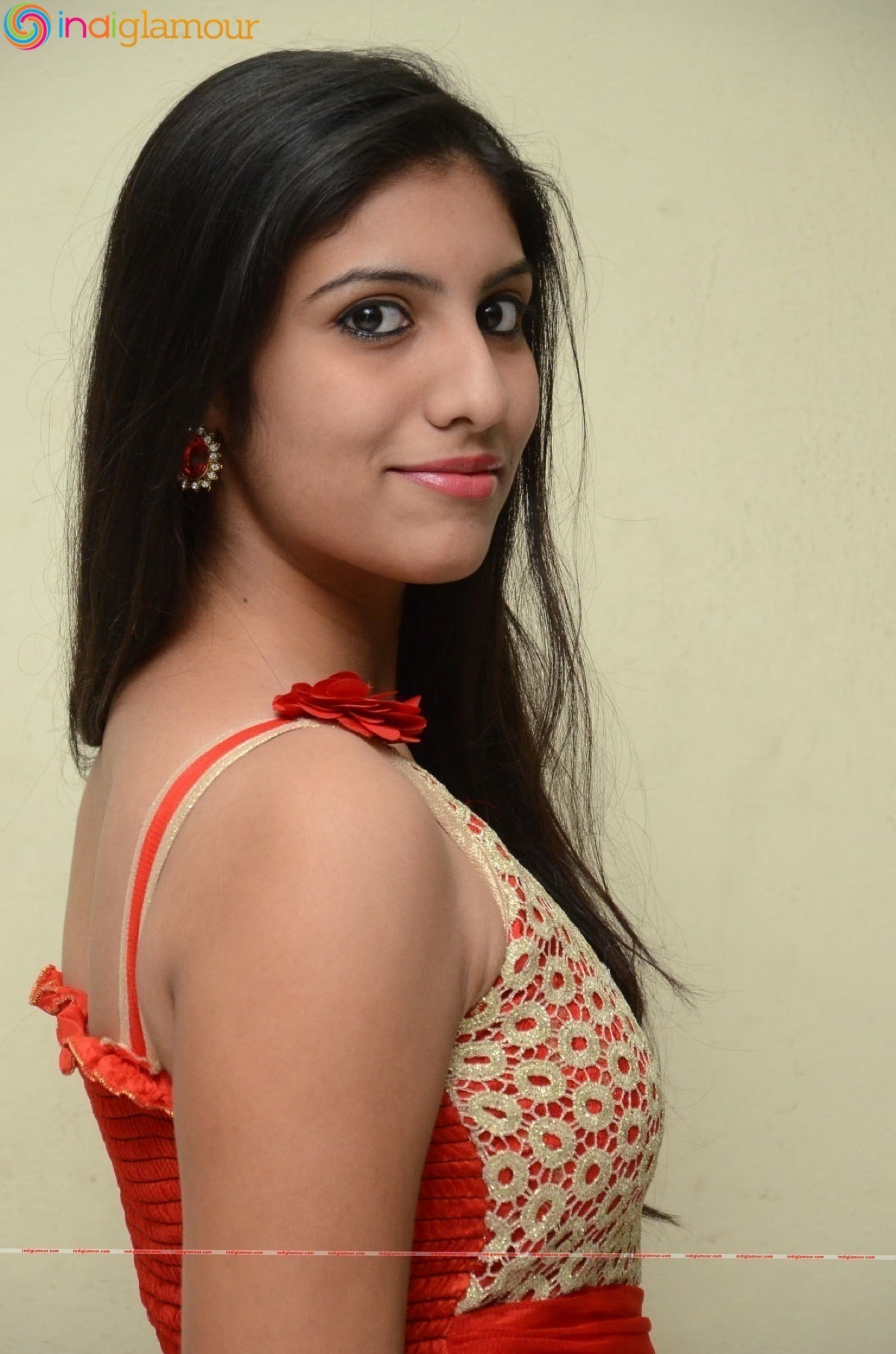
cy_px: 677
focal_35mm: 147
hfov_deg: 9.3
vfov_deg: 14.0
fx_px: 5515
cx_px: 448
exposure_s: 1/125
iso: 2500
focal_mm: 98
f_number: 5.6
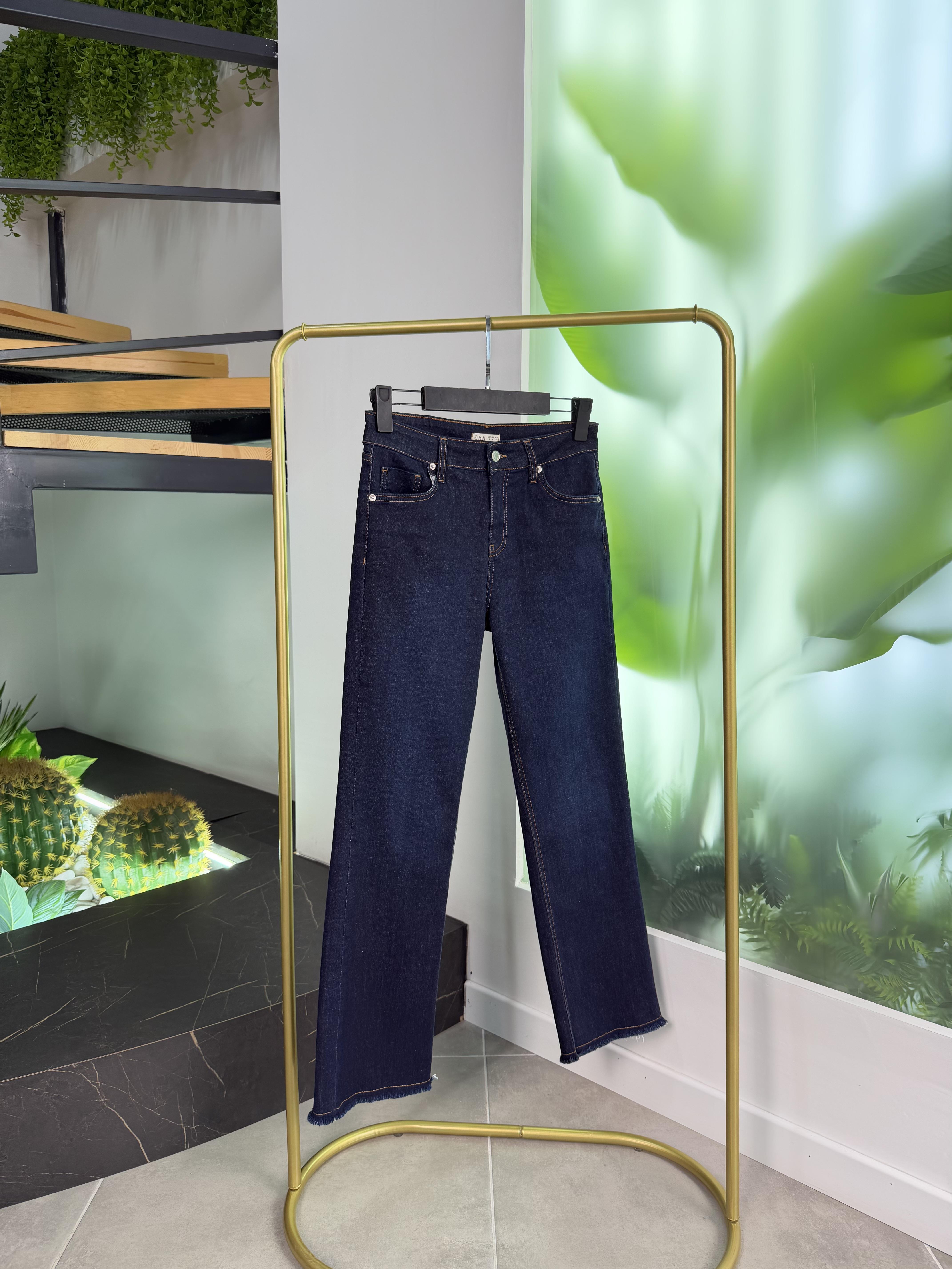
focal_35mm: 24
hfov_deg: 56.8
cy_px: 634
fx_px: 880
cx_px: 476
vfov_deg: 71.6
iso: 80
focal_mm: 6.76
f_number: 1.78
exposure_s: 1/100
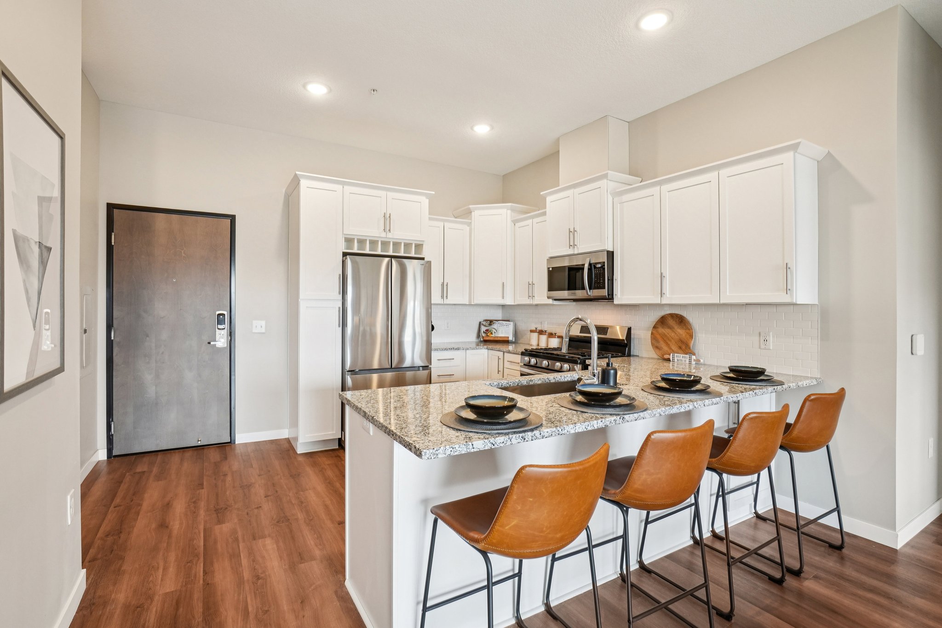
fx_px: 392
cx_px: 471
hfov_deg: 100.4
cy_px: 314
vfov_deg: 77.3
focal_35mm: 15
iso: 400
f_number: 8
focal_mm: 10
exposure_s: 1/25
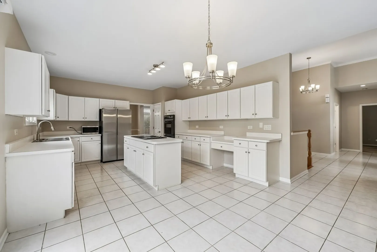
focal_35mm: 14
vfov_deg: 81.2
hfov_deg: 104.3
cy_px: 126
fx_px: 147
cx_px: 188
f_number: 5.6
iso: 400
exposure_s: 1/125
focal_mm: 14
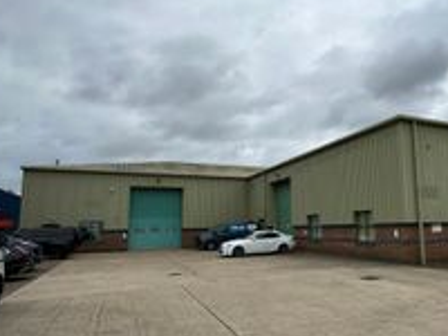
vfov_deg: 49.7
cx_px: 307
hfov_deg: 61.5
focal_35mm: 28
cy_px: 170
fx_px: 362
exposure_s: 1/1490
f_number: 2.2
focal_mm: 2.22
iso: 40
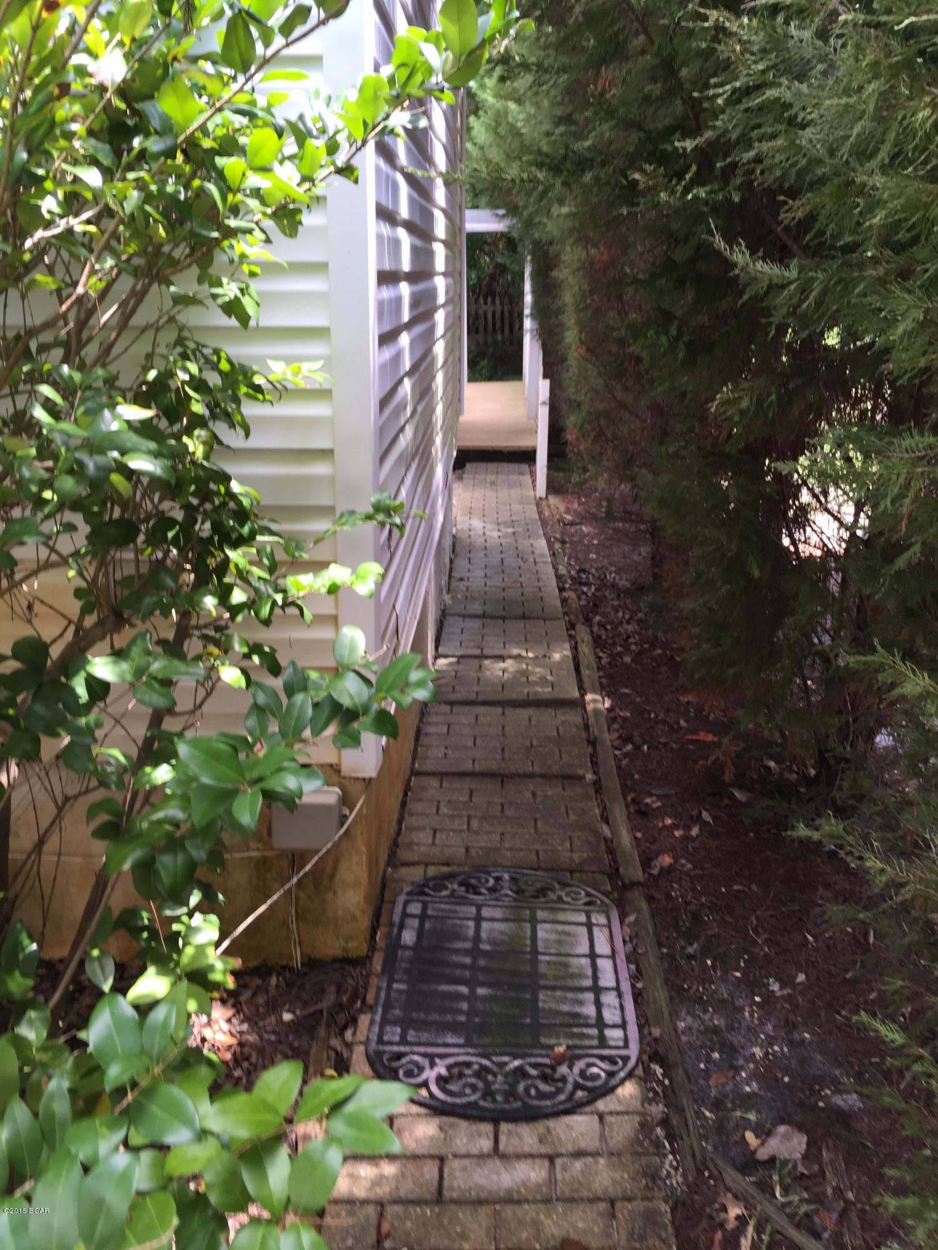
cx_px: 469
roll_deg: -2.7
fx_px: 1048
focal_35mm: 29
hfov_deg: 48.2
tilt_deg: -22.2
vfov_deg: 61.7
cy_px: 625
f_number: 2.2
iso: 32
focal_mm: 4.15
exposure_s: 1/120
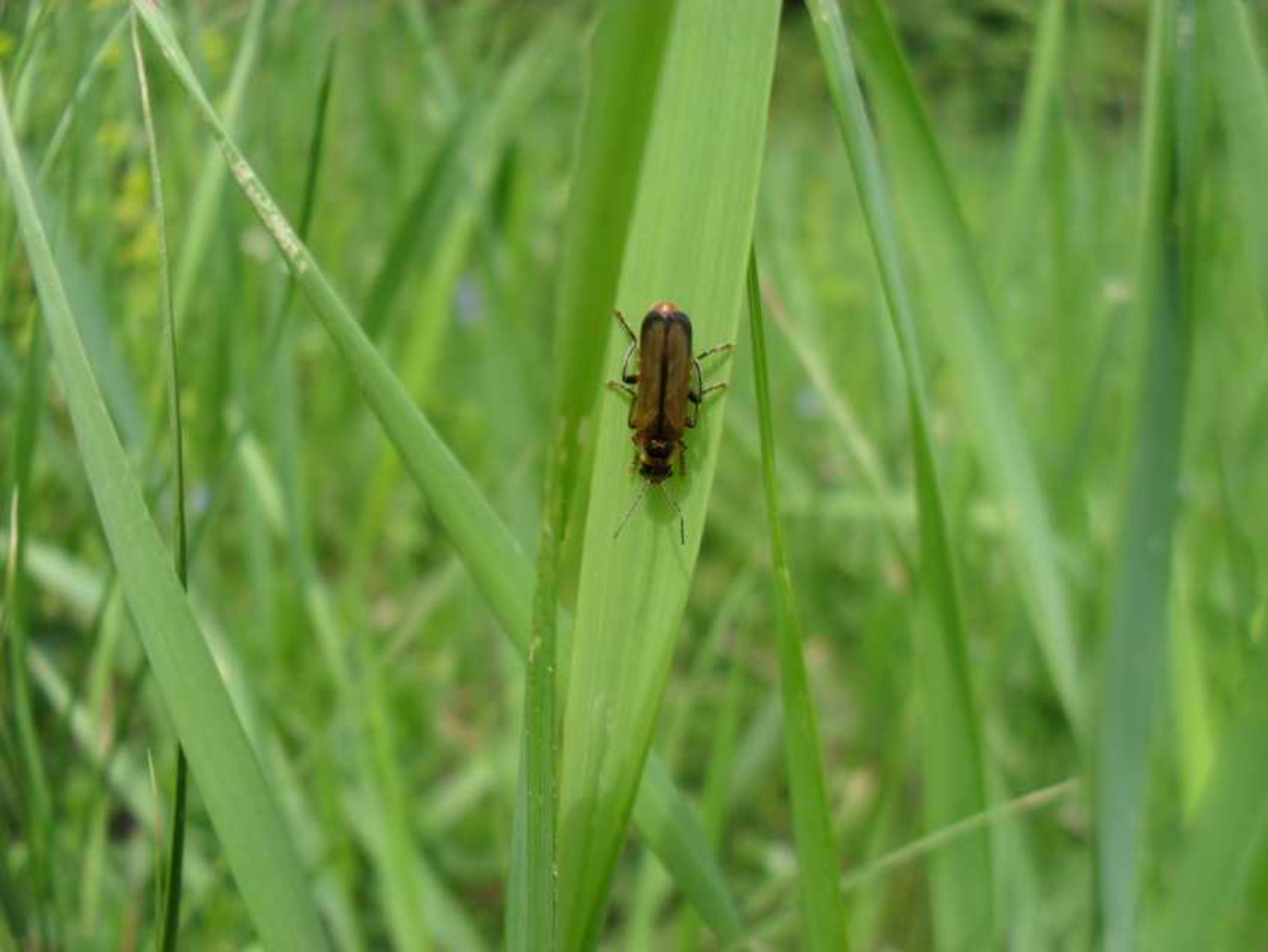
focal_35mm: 35
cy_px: 476
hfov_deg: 52.6
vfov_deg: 40.7
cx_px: 634
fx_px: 1282
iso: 100
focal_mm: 6.3
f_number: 3.2
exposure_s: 1/500
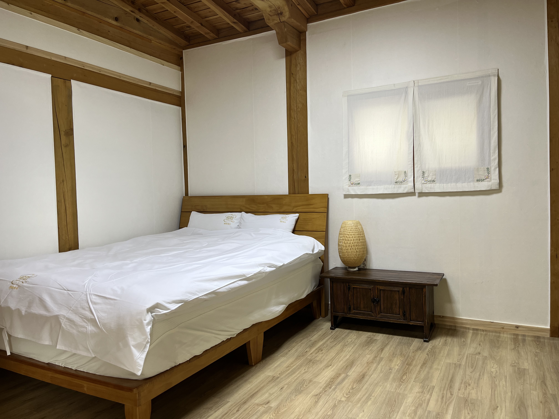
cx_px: 280
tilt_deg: -2.4
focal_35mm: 26
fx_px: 420
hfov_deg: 67.3
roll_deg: +1.9
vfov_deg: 53.1
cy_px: 210
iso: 80
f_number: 1.6
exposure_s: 1/60
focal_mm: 5.1
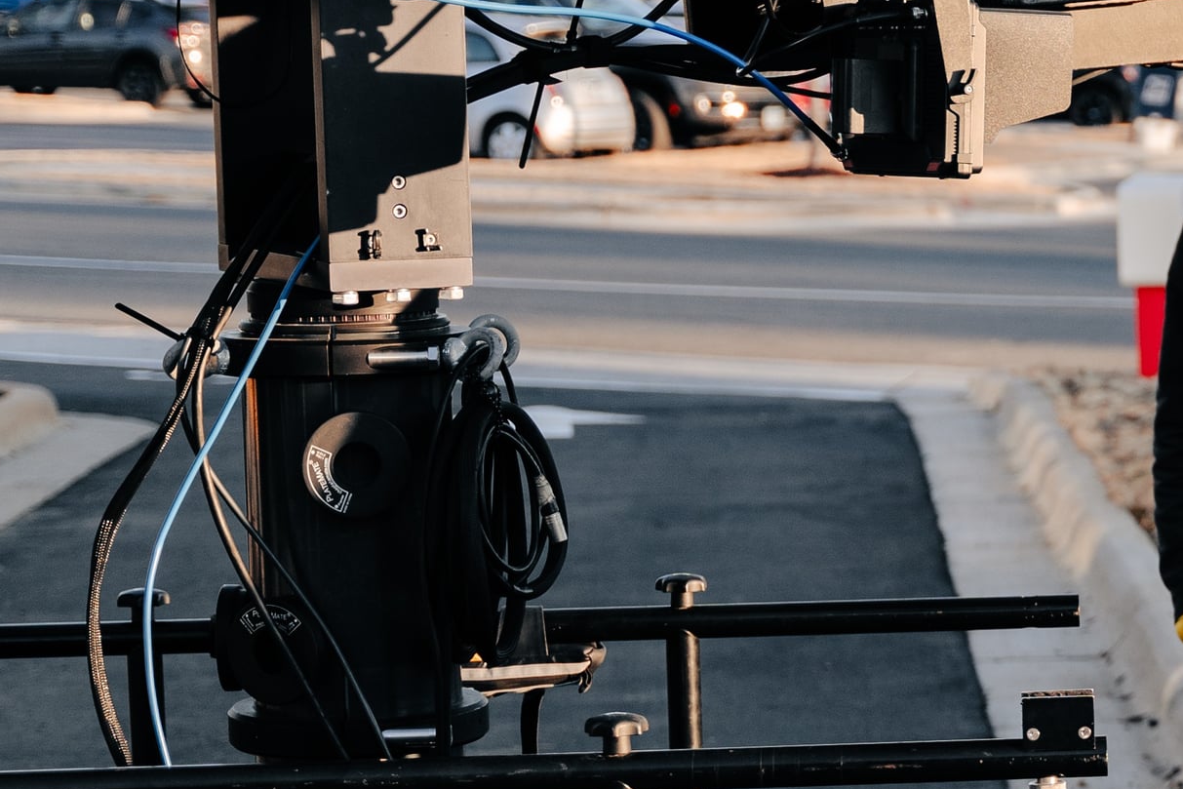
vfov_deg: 9.9
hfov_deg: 14.2
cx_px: 1576
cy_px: 459
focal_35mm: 138
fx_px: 4535
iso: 250
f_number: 2.8
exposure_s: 1/640
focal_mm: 43.6
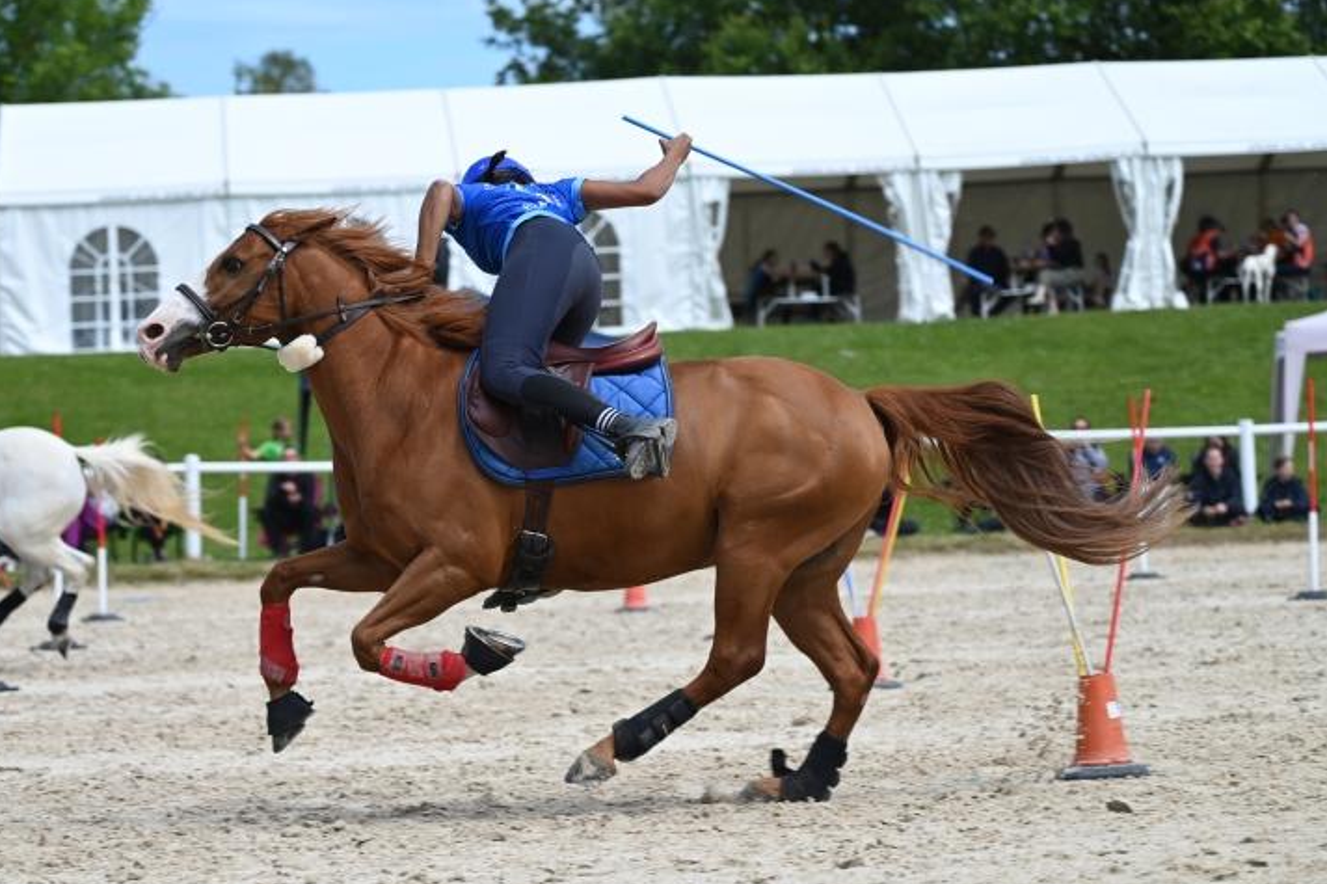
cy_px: 396
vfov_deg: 8.7
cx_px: 584
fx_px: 5785
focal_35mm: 157
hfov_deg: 13.1
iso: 250
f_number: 5.6
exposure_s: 1/1250
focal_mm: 140
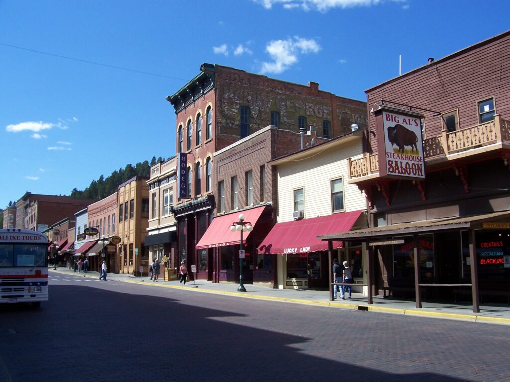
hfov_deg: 54.0
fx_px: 501
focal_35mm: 34
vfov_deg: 41.8
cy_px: 191
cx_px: 255
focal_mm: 5.6
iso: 80
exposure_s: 1/350
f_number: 5.6
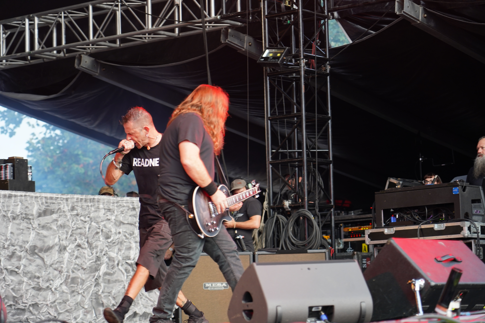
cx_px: 242
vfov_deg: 13.0
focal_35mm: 105
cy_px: 162
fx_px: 1414
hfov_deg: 19.5
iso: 800
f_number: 4
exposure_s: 1/125
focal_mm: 105
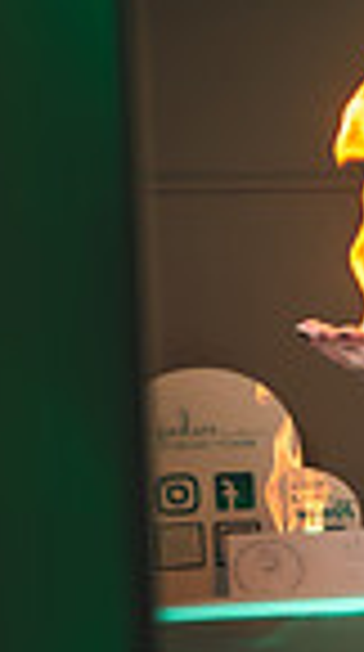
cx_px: 1114
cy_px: 53
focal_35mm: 272
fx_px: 4692
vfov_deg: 7.9
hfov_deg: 4.3
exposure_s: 1/200
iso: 200
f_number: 2.8
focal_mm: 62
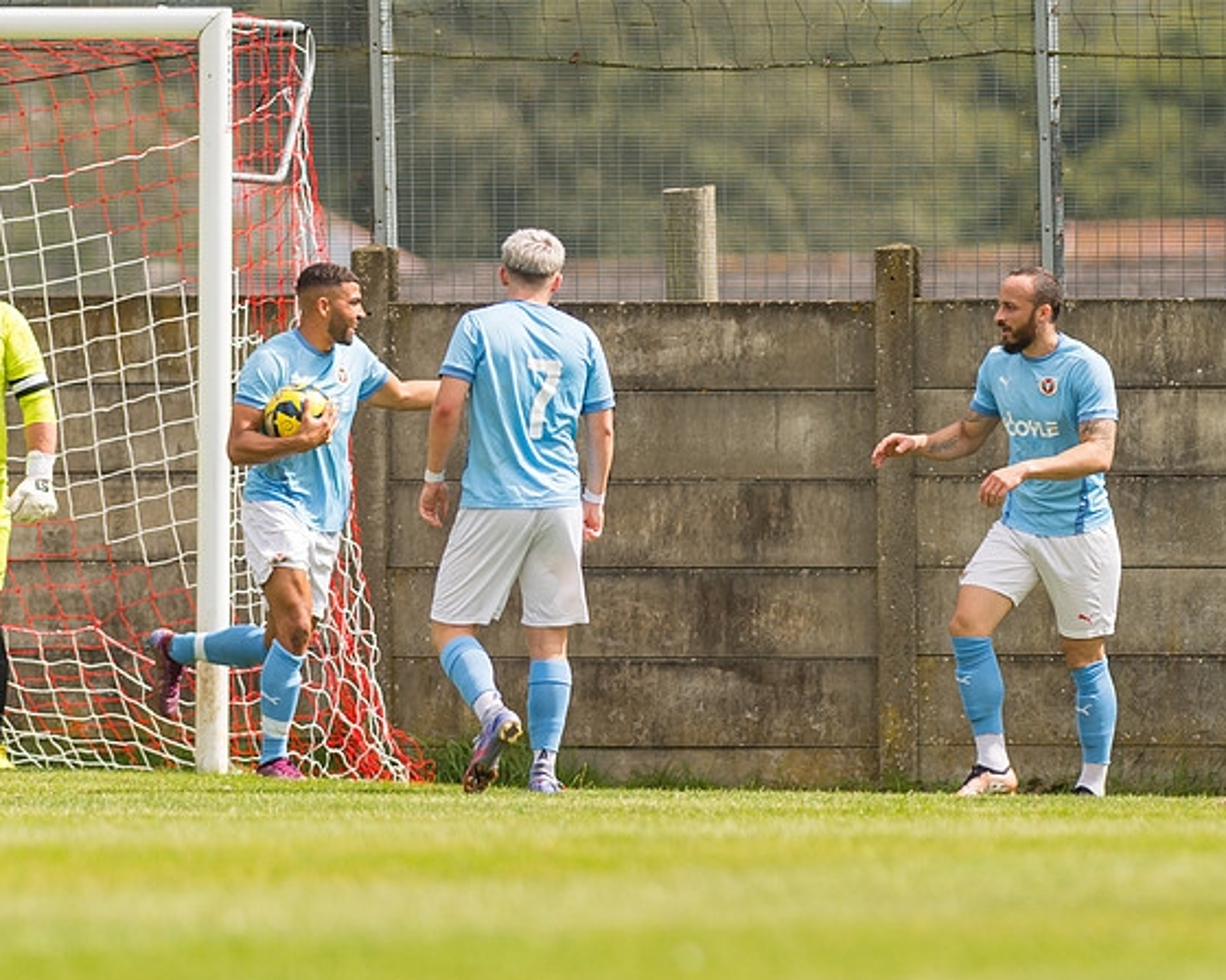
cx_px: 1051
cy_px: 490
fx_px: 26343
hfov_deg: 2.7
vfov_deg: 2.1
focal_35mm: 726
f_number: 2.8
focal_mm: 300
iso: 100
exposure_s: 1/2000
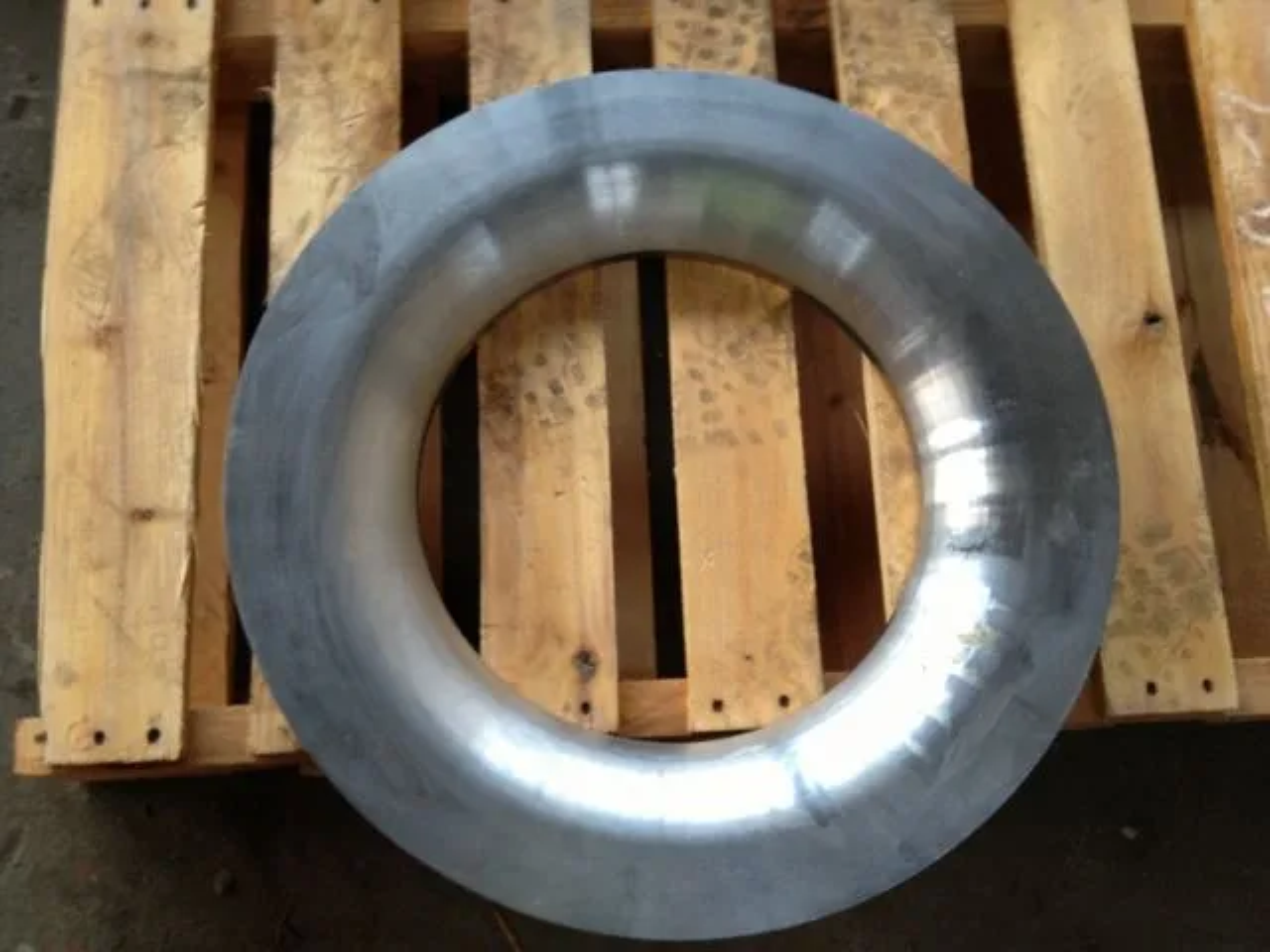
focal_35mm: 35
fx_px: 1284
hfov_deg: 52.6
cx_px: 635
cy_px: 476
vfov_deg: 40.7
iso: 100
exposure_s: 1/20
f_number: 2.4
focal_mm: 4.28
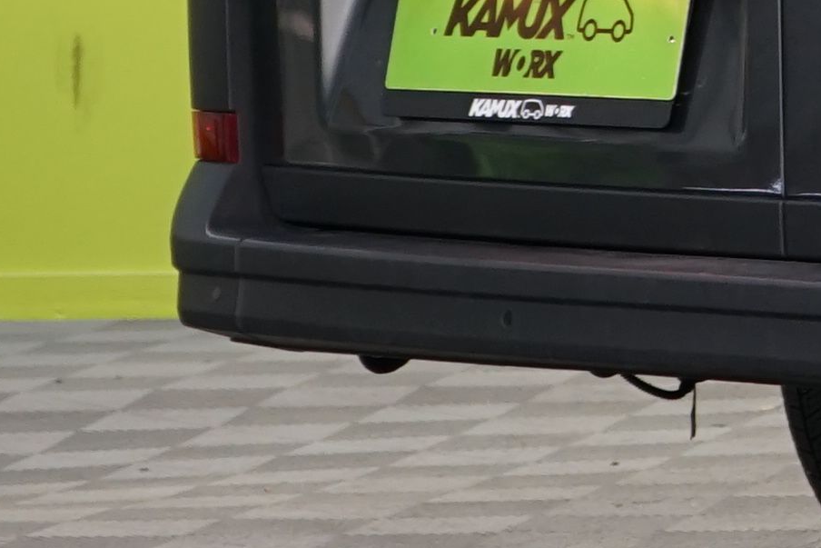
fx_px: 7869
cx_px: 2132
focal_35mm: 345
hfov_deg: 5.7
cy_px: -510
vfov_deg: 3.9
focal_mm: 52
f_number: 5
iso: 500
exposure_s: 1/30
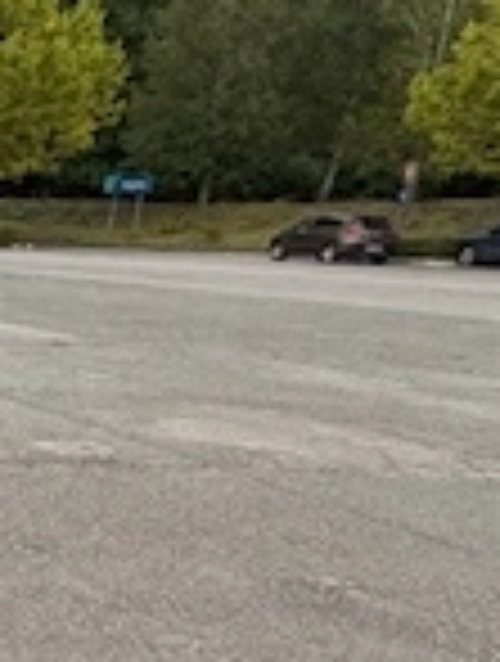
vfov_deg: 24.3
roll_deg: -2.7
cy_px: 676
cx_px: -712
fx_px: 1457
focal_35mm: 76
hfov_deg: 13.7
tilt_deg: -18.9
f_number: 2.2
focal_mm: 2.22
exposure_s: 1/502
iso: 50
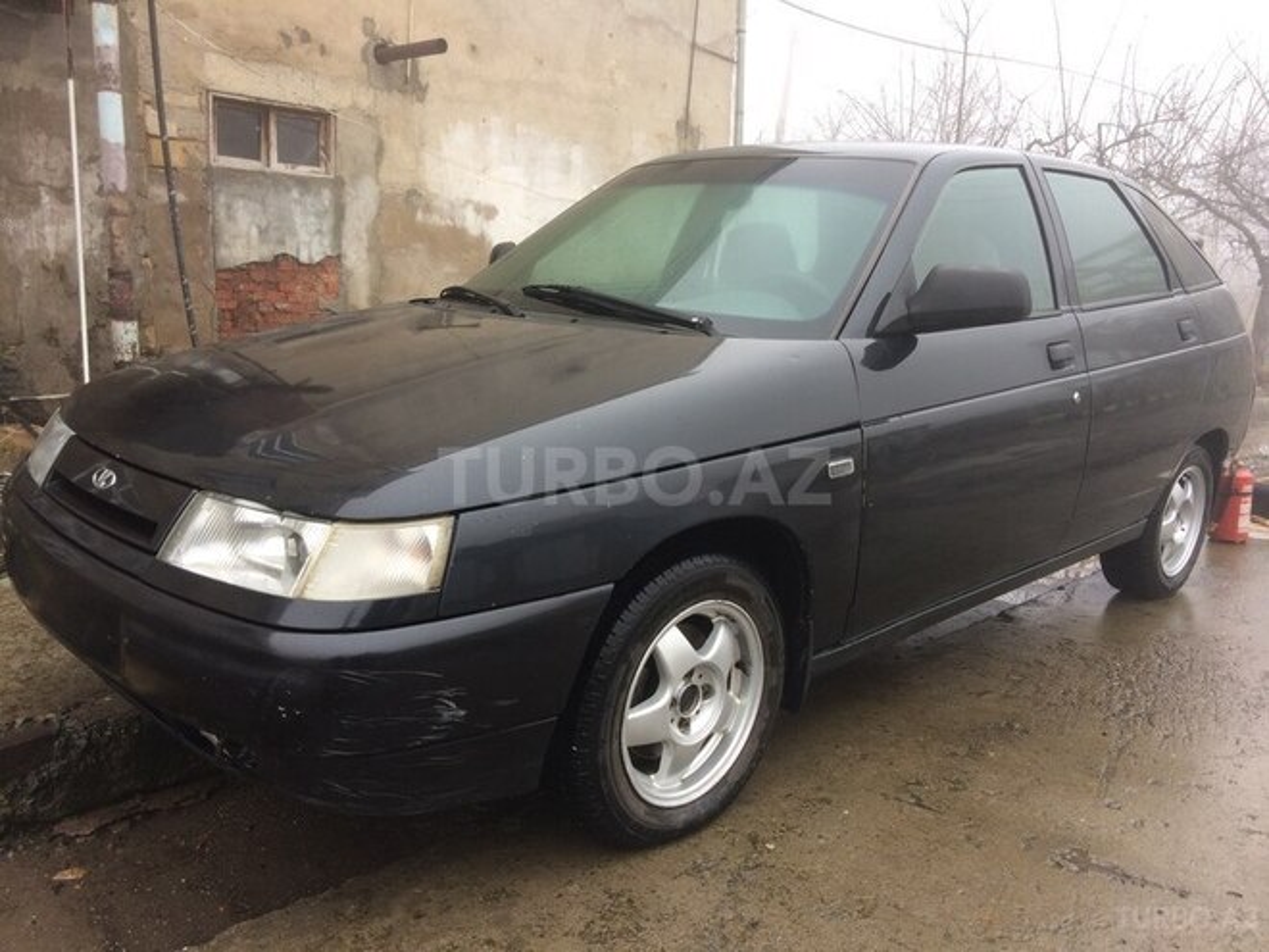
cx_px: 634
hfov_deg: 61.7
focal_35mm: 29
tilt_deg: -10.5
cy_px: 476
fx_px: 1063
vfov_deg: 48.2
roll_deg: -0.8
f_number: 2.2
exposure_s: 1/109
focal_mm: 4.15
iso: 32
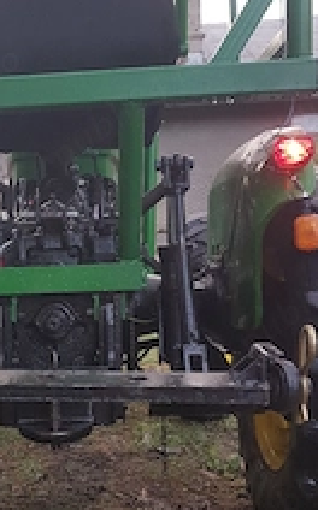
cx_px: -10
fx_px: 723
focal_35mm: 52
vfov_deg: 38.6
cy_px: 325
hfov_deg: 23.6
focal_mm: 4.3
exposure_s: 1/60.2
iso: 64
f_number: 1.7
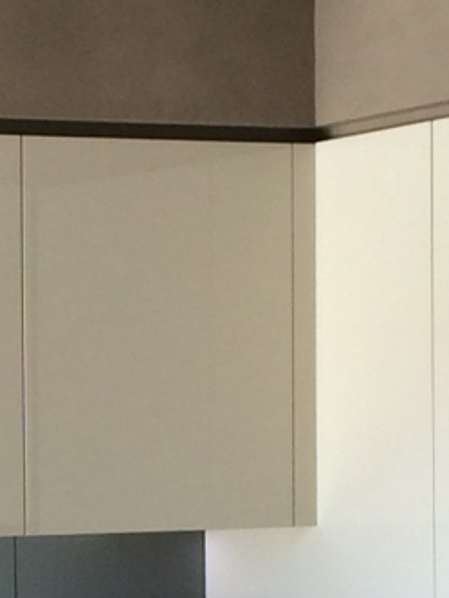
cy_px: 702
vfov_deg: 10.5
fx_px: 3199
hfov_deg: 7.7
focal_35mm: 185
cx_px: -422
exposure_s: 1/50
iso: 50
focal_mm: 4.12
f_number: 2.2
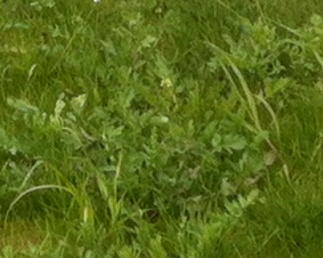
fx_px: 2760
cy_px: -582
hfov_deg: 6.0
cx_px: -809
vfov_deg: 5.0
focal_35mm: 289
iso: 80
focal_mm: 3.85
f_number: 2.8
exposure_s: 1/169
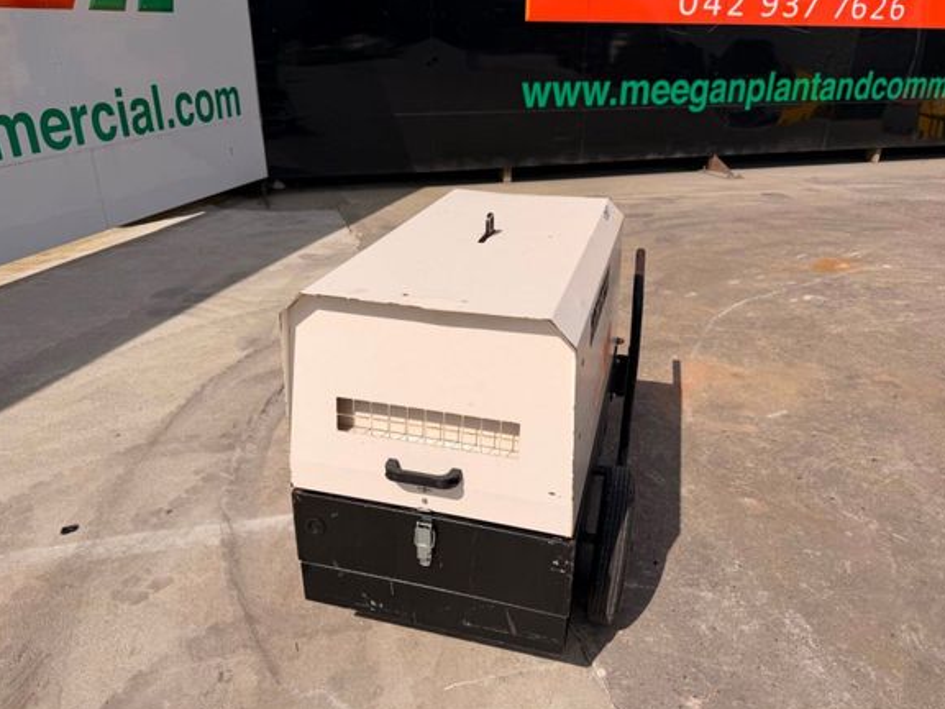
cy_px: 364
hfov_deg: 69.4
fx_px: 682
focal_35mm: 25
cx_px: 476
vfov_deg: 54.9
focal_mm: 6.76
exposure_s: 1/14286
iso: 80
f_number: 1.78
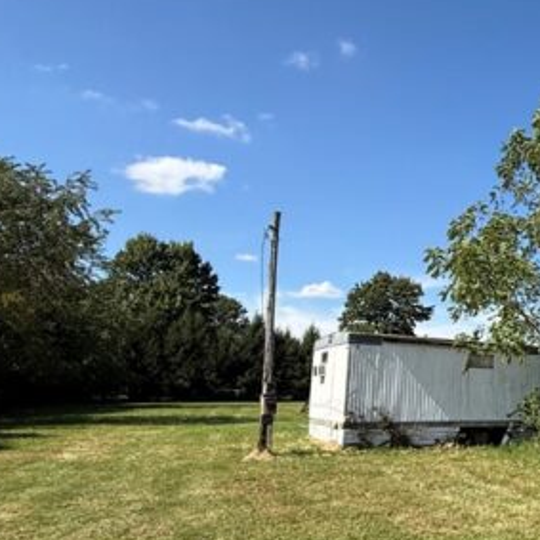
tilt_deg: +8.8
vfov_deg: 47.0
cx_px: 584
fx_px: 618
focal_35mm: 35
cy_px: 315
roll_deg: -0.6
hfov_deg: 39.3
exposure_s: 1/1961
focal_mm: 2.22
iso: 50
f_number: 2.2
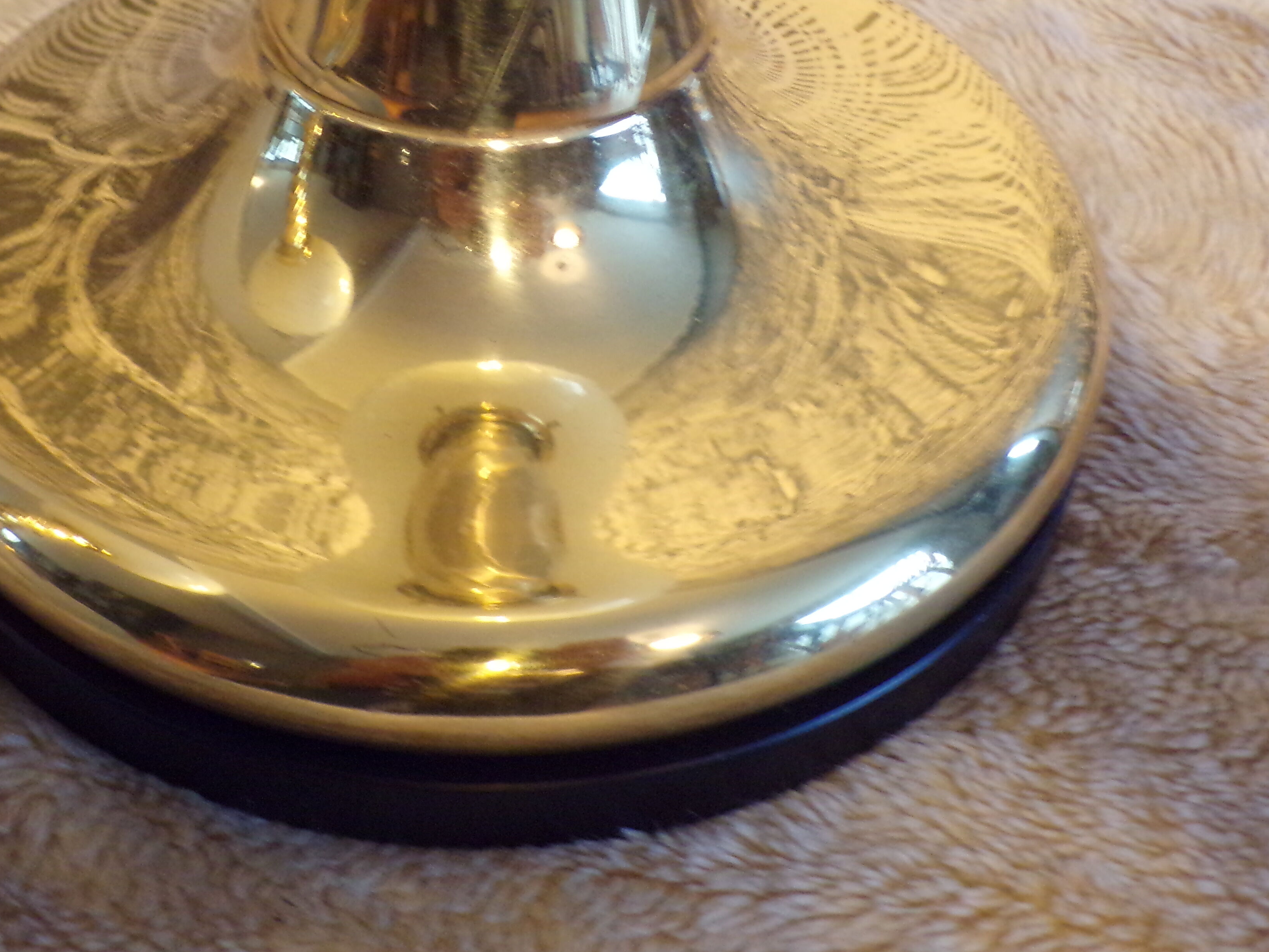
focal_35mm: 52
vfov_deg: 27.9
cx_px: 462
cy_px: 315
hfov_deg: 36.6
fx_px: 1906
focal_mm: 6.6
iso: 400
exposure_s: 1/5
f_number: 3.3
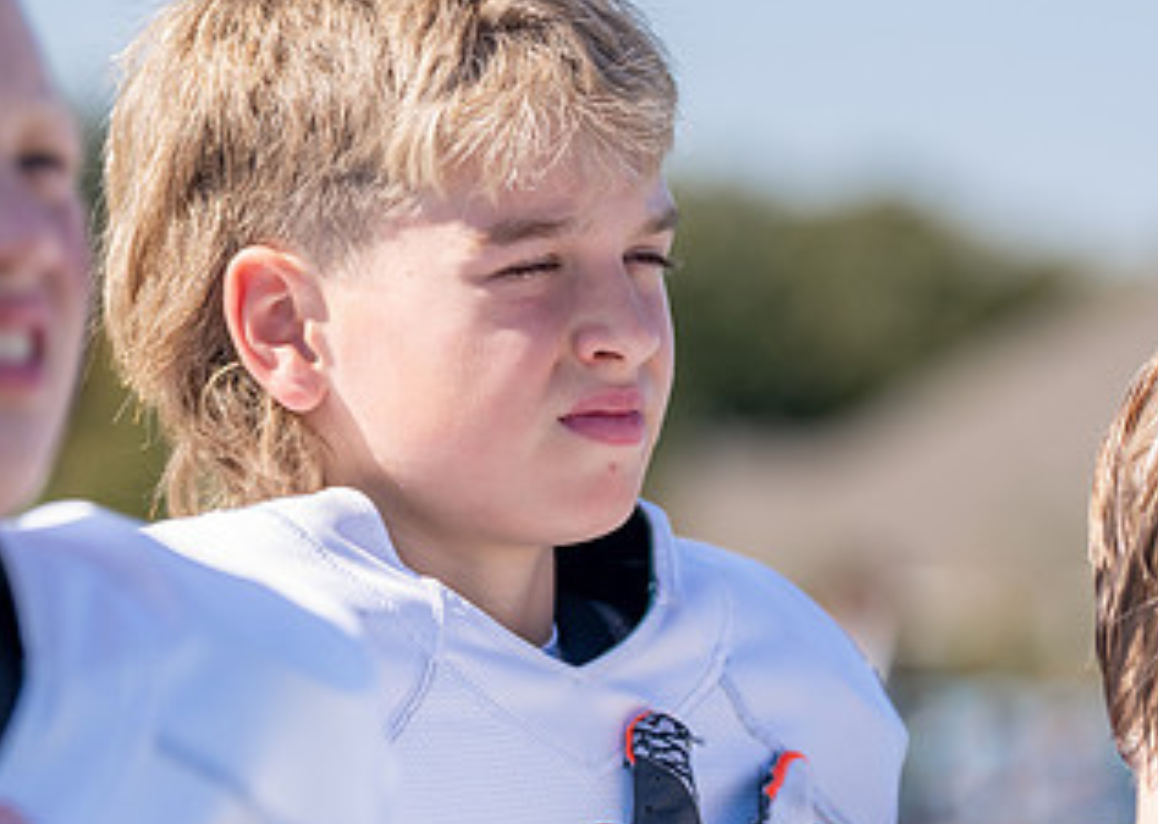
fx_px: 7556
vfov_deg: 6.2
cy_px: 614
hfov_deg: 8.8
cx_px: 477
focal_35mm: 230
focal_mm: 114
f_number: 2.8
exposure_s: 1/1250
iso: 100
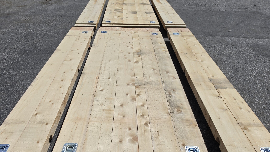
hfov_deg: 62.6
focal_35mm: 31
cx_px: 130
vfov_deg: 36.8
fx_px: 222
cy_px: 115
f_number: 1.4
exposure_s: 1/7939
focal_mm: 6.5
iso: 20
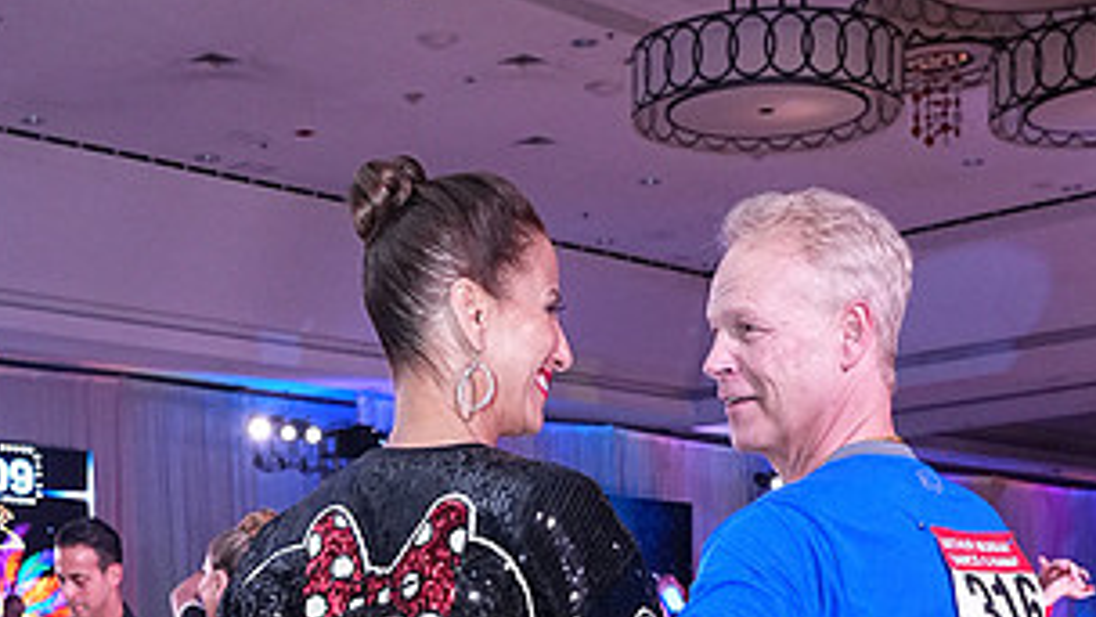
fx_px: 2092
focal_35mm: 72
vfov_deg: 15.4
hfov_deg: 29.2
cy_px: 942
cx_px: 416
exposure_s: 1/320
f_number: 5.6
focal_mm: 24
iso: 2500
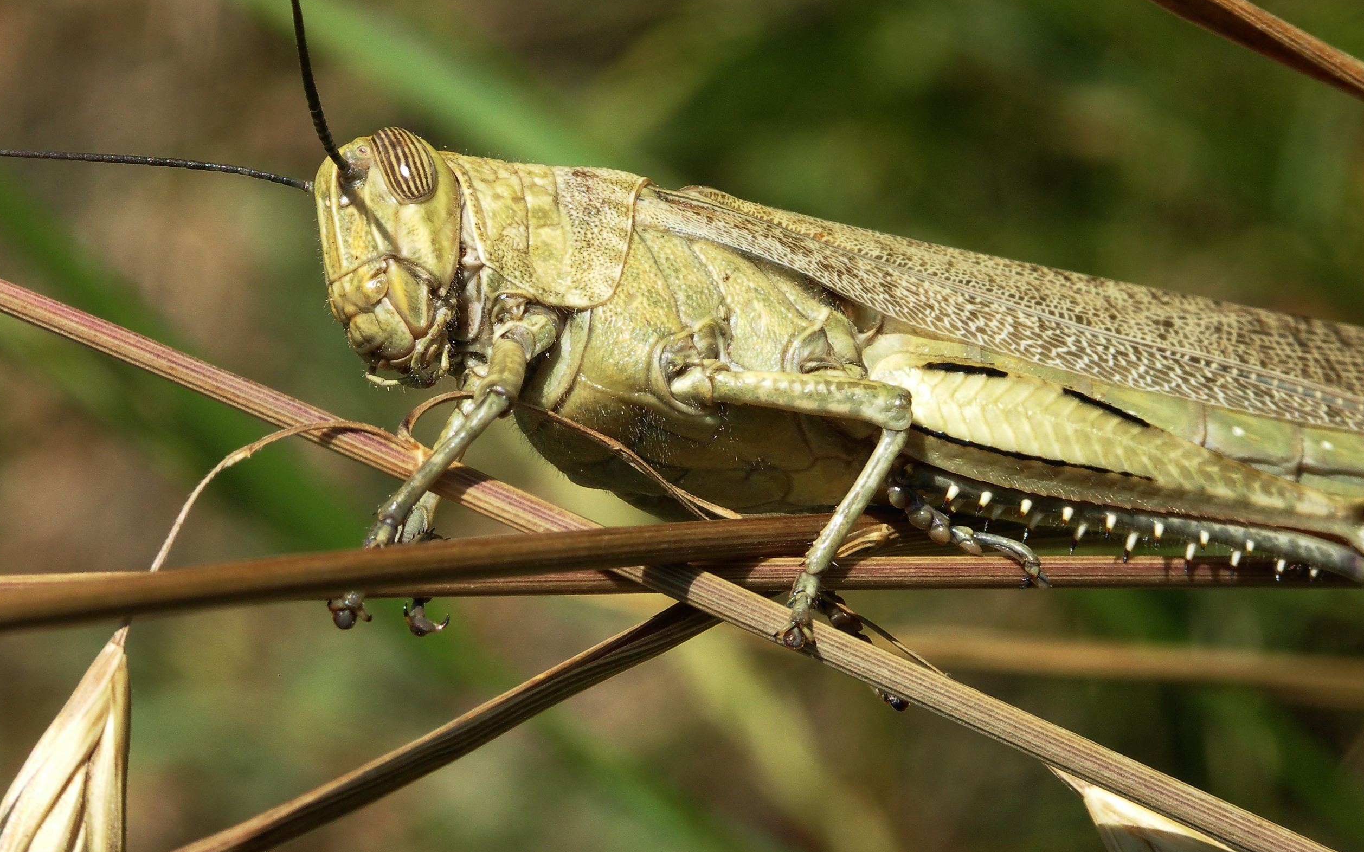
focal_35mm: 220
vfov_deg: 6.0
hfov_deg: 9.5
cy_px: 380
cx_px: 677
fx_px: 8177
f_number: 9
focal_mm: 50.8
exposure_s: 1/160
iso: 100
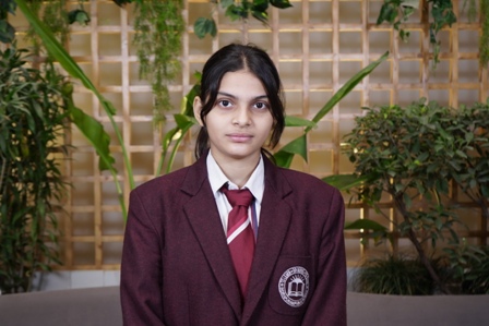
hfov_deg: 40.3
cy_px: 163
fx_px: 666
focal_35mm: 49
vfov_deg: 27.5
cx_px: 244
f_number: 4
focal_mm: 33
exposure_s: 1/80
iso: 320
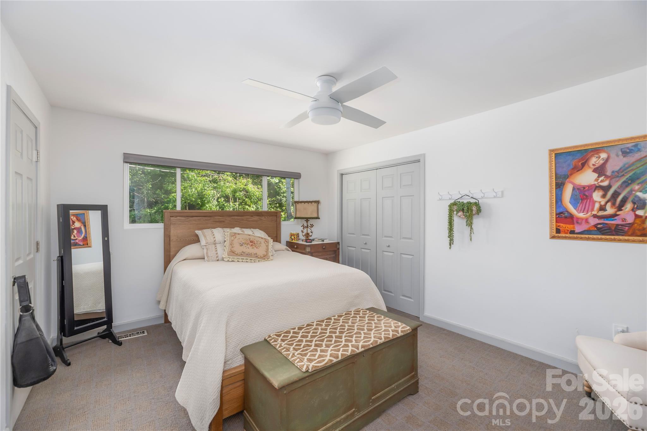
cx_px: 324
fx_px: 252
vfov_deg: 81.2
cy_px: 216
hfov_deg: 104.2
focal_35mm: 14
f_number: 8
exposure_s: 1/8
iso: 320
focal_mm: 14
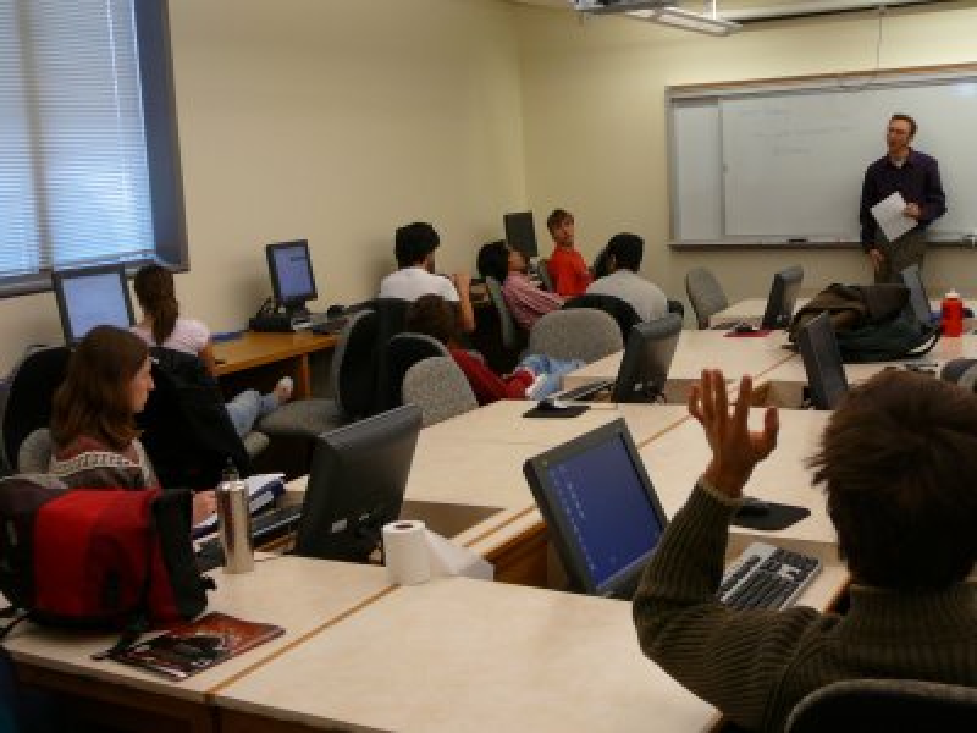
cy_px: 366
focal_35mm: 45
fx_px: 1270
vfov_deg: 32.2
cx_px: 488
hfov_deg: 42.1
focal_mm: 6.7
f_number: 3.2
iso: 100
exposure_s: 1/30
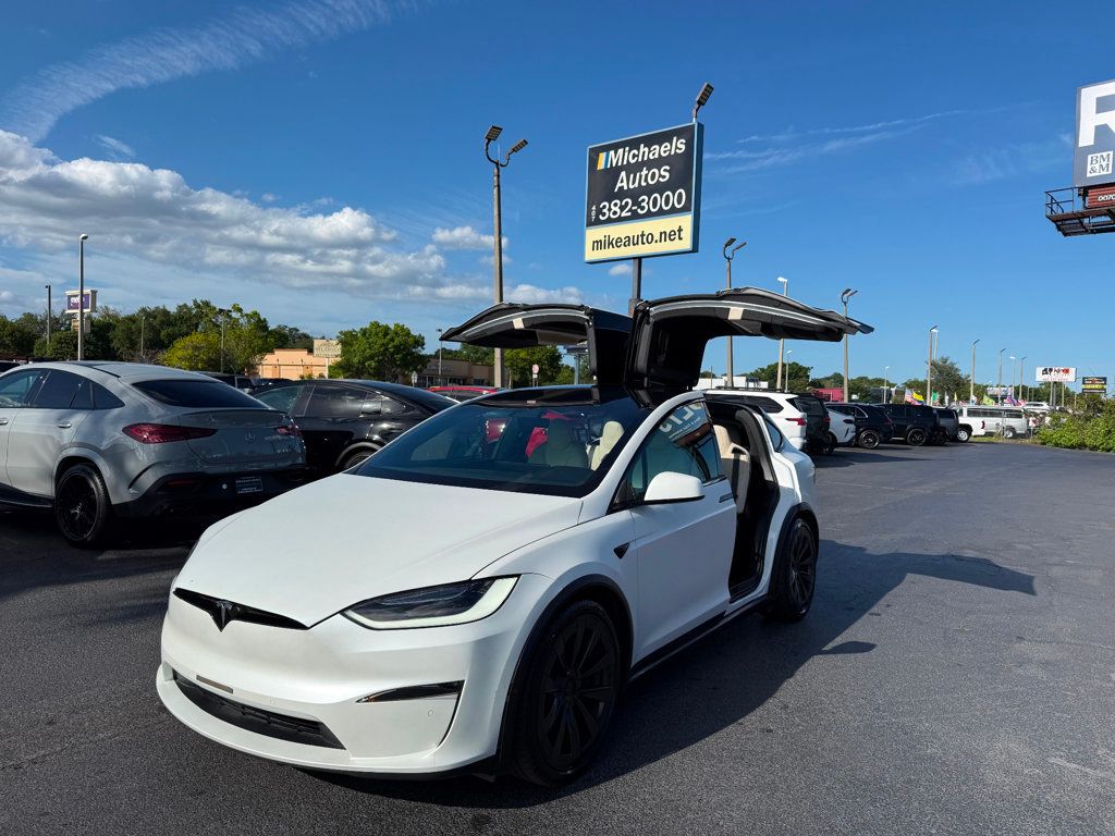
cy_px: 418
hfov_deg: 71.6
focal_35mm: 24
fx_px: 773
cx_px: 558
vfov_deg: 56.8
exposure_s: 1/8130
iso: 80
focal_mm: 6.76
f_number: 1.78
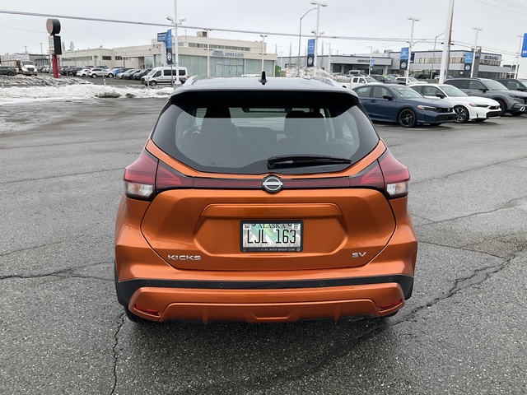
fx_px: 442
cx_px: 264
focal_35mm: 29
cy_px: 198
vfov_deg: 48.2
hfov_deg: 61.7
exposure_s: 1/509
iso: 25
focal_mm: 3
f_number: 1.8
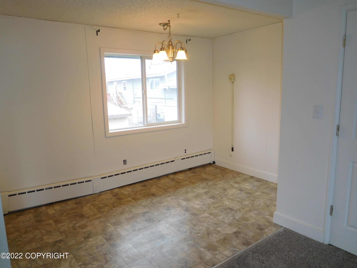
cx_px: 178
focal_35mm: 25
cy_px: 134
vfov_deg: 54.9
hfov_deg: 69.4
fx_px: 258
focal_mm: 4.5
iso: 125
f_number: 3.4
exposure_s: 1/40
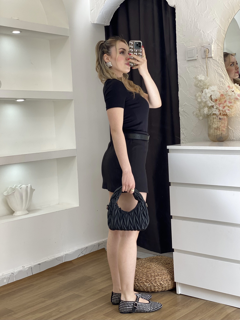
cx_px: 120
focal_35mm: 52
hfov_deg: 28.0
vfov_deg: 36.8
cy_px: 160
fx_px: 481
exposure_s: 1/100
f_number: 2
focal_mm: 6
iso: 32
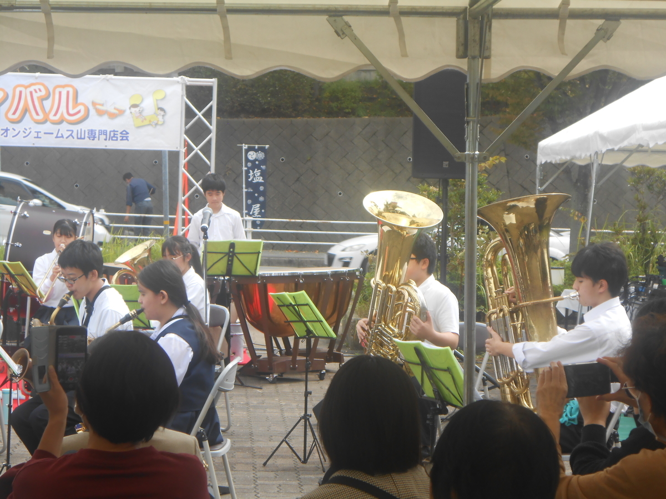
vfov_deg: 15.9
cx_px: 333
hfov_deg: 21.1
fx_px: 1789
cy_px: 250
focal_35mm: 93
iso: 80
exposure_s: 1/200
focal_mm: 16.5
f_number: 4.6
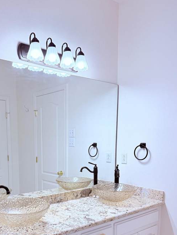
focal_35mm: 35
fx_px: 238
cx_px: 62
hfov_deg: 40.3
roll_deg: +0.3
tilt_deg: -6.4
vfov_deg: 50.9
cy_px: 170
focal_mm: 6.76
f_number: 1.78
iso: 125
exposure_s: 1/232
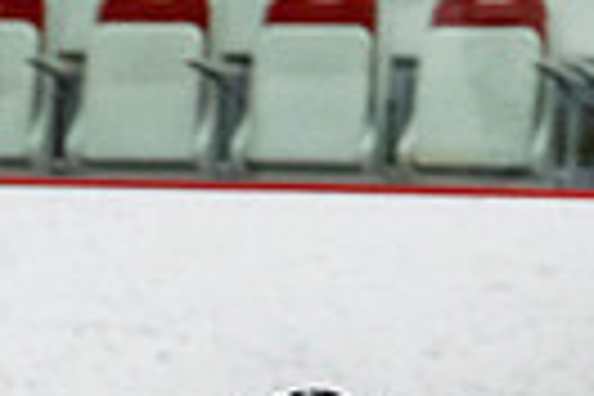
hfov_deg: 2.8
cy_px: 1034
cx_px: -454
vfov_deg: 1.8
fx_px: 12292
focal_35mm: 745
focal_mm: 98
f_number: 2.8
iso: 2000
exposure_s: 1/640
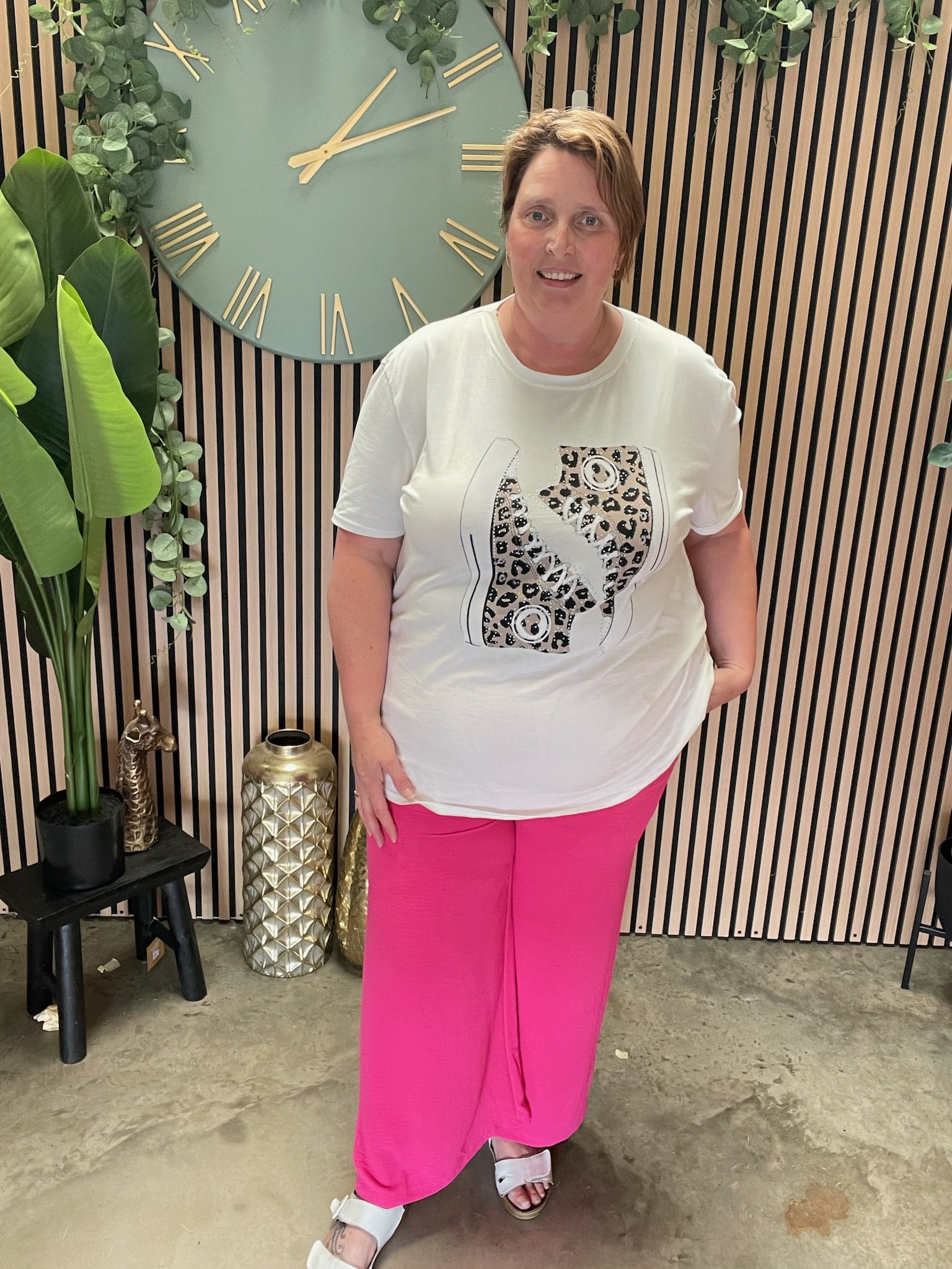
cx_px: 476
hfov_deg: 46.8
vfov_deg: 60.0
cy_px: 634
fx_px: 1100
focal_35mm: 30
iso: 160
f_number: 2.2
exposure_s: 1/50
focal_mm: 2.71
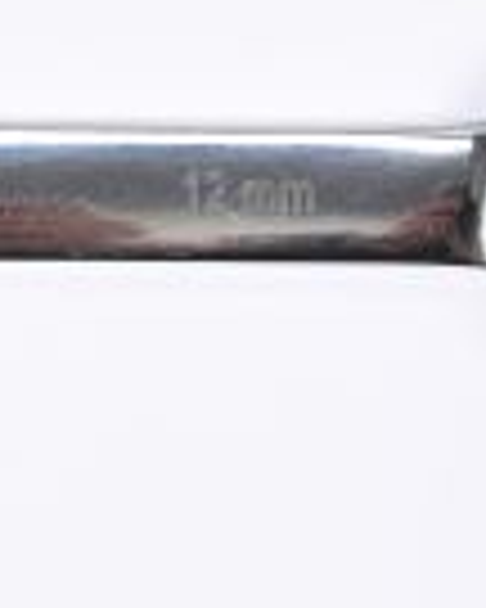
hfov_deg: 5.4
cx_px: -115
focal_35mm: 286
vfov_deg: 6.8
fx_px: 5142
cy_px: 176
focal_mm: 50
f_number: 14
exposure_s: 1/125
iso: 250
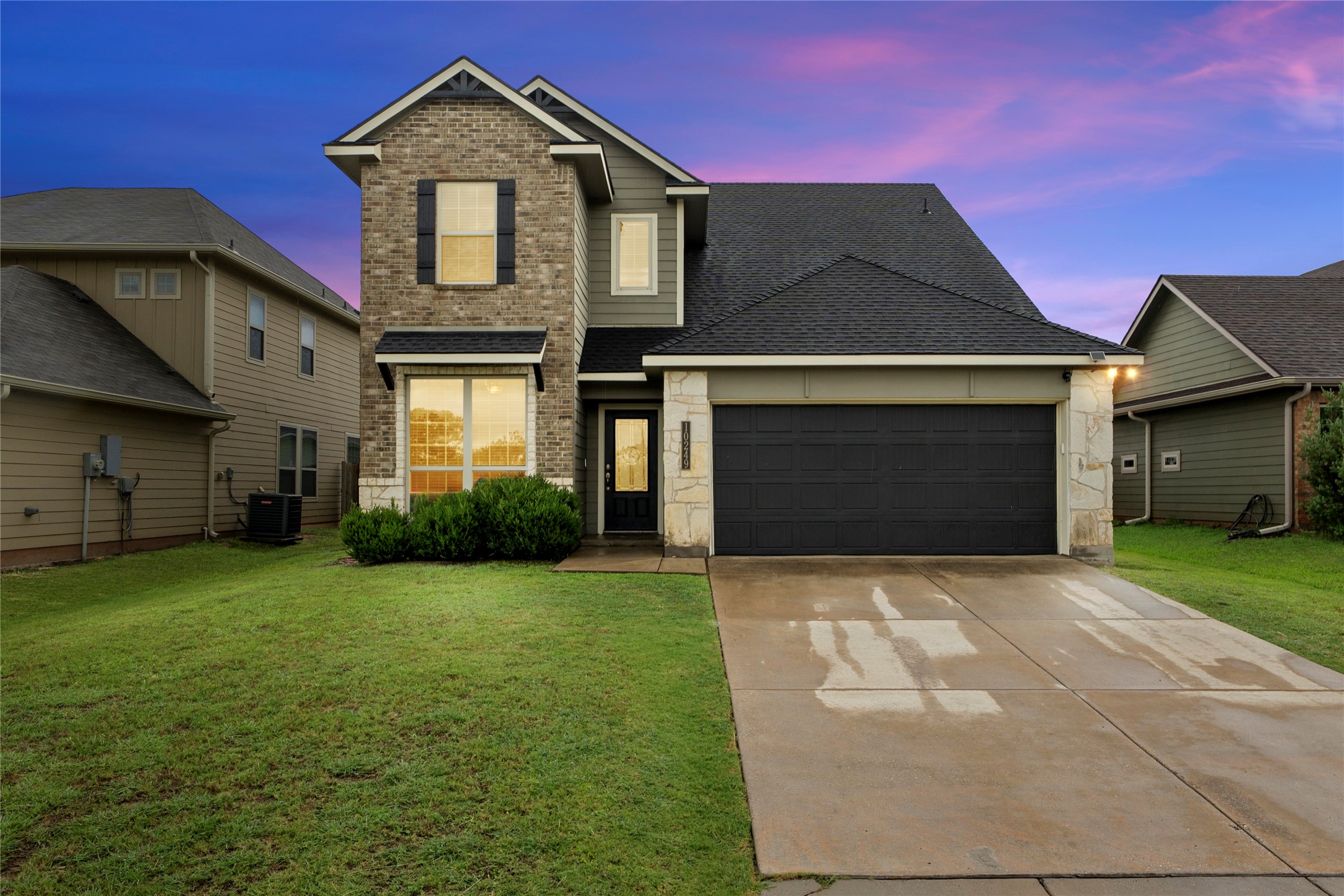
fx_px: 896
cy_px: 448
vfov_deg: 53.1
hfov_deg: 73.7
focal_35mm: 24
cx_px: 672
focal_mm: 16
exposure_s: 1/50
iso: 200
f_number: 9
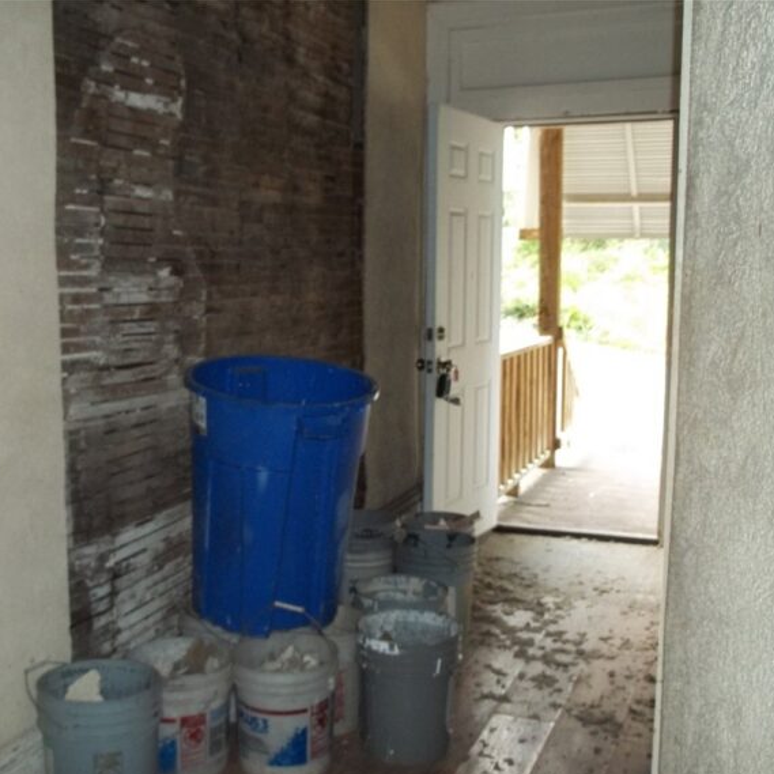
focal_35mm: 41
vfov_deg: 40.9
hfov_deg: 40.9
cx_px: 348
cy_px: 407
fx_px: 1037
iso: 160
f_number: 3.3
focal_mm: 5.9
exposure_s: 1/30
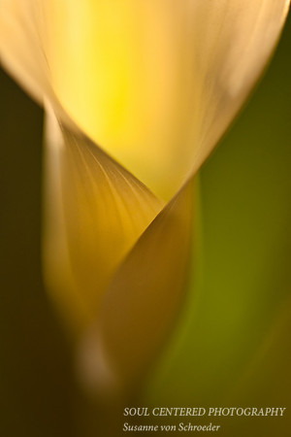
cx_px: 146
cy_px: 218
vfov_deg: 13.0
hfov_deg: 8.7
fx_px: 1910
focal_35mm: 158
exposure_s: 1/125
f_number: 3.8
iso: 200
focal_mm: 105
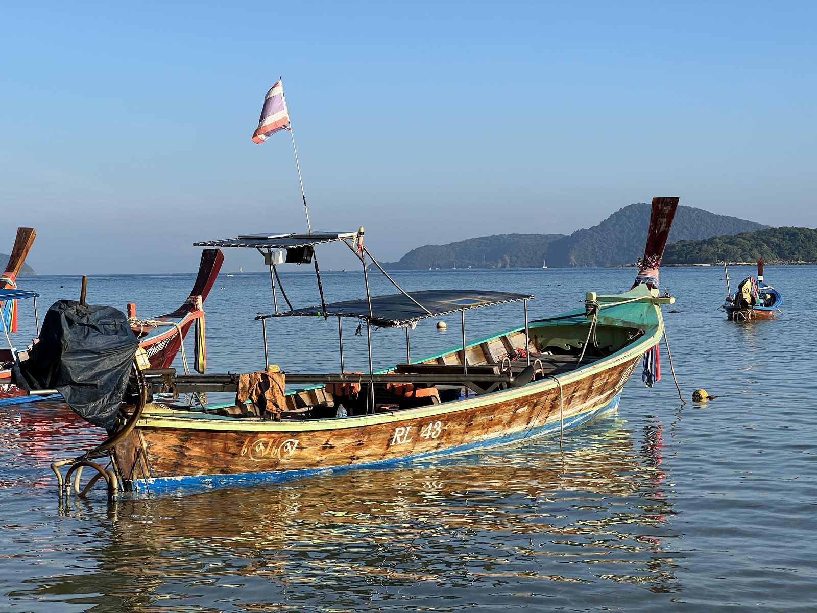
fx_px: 1817
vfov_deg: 19.1
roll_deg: +1.1
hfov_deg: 25.3
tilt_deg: -1.2
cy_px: 306
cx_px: 408
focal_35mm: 77
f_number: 2.8
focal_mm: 9
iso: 32
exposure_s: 1/853
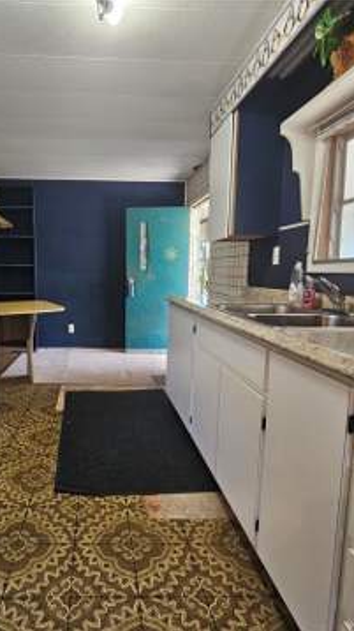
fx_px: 318
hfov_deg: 56.3
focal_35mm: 19
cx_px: 104
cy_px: 316
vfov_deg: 89.6
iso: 200
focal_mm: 2.2
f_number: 2.2
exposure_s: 1/60
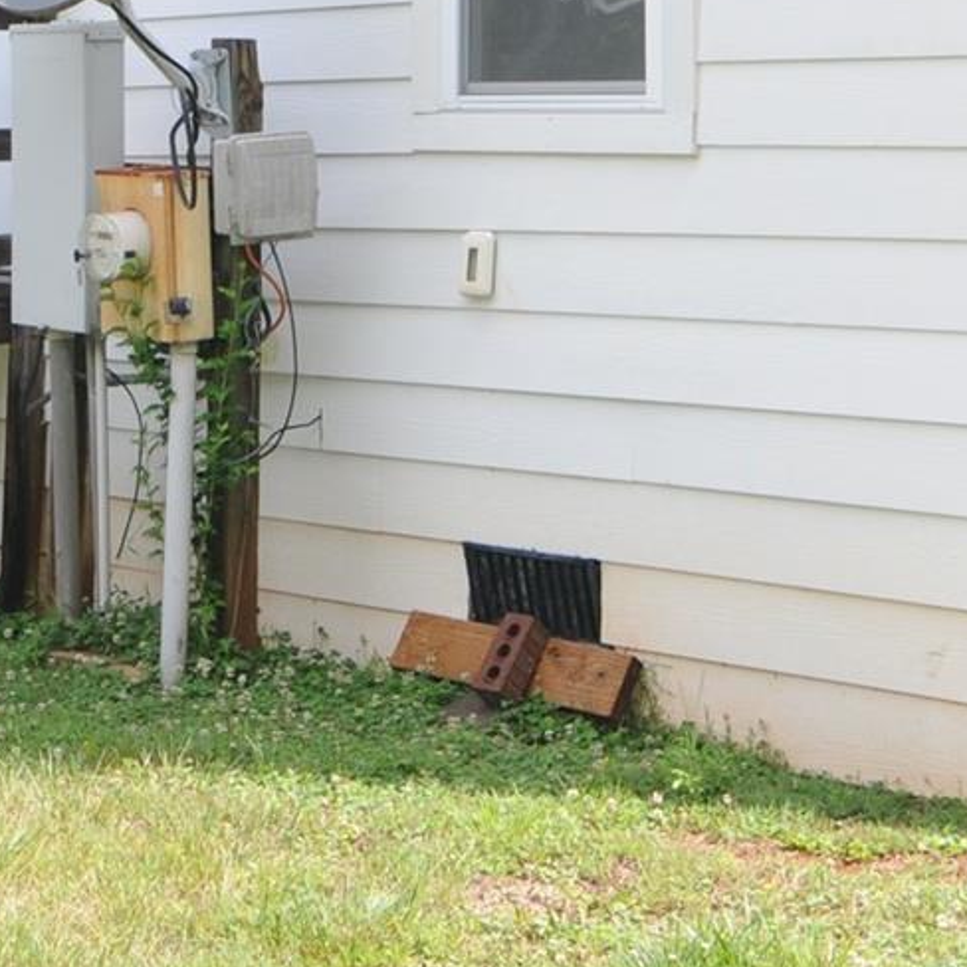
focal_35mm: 91
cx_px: 260
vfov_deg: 18.1
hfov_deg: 19.0
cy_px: -202
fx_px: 2869
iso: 200
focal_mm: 17
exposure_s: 1/250
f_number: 6.3
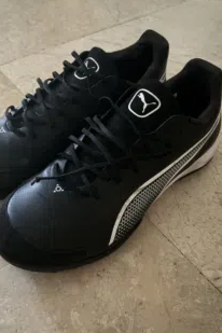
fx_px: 324
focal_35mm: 35
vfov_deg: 54.4
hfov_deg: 37.8
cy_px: 152
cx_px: 96
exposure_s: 1/9
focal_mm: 5.96
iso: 1250
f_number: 1.6
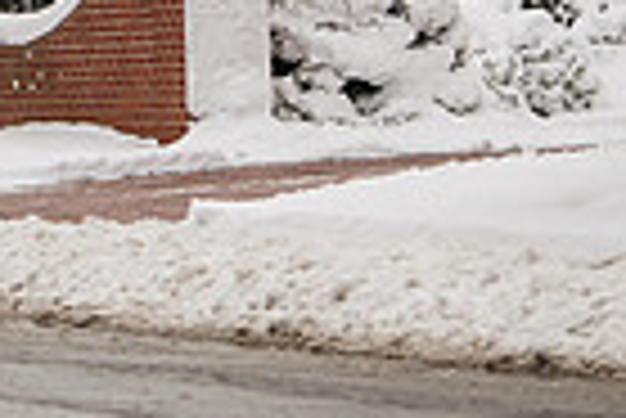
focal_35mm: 438
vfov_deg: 3.1
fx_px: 7624
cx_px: -302
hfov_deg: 4.7
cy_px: -438
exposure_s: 1/500
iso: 125
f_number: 3.2
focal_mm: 105
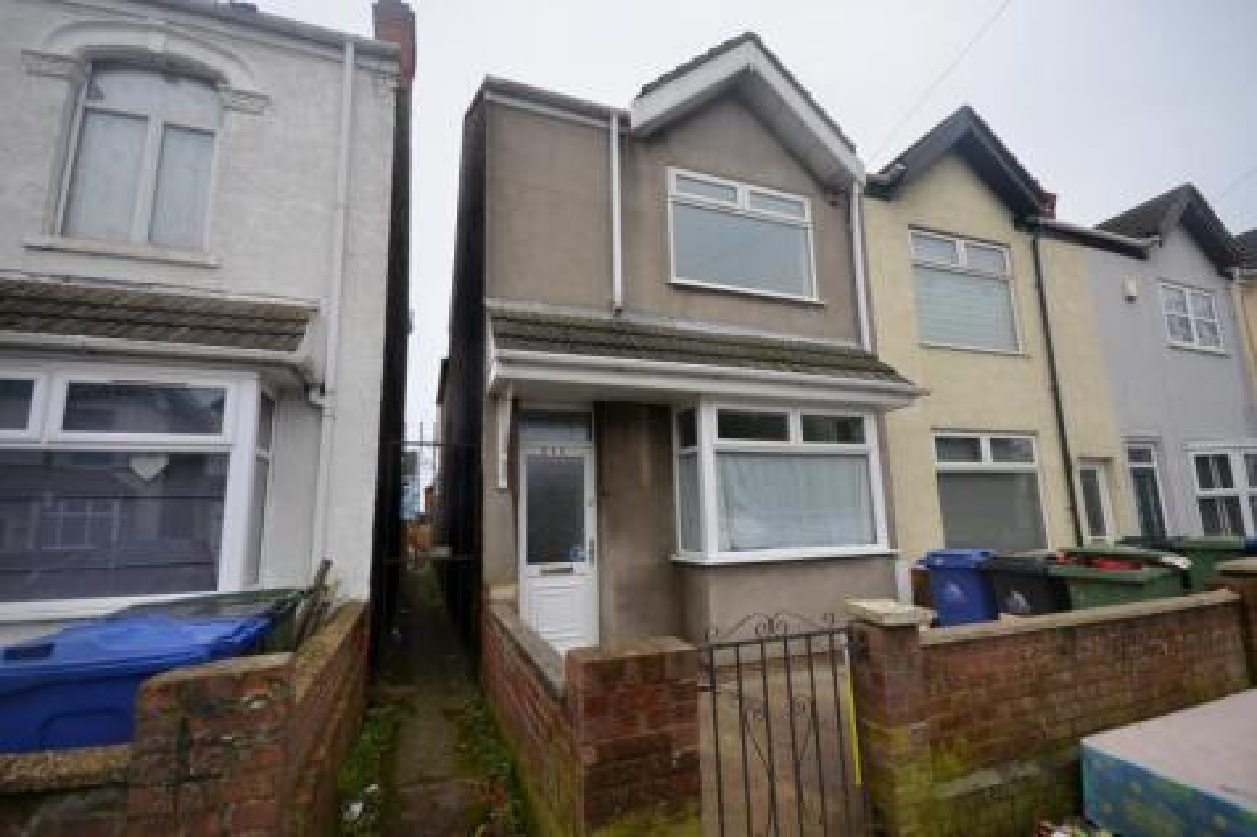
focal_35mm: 15
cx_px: 628
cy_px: 418
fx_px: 524
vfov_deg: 77.3
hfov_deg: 100.4
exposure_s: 1/125
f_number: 5.6
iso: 200
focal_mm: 10
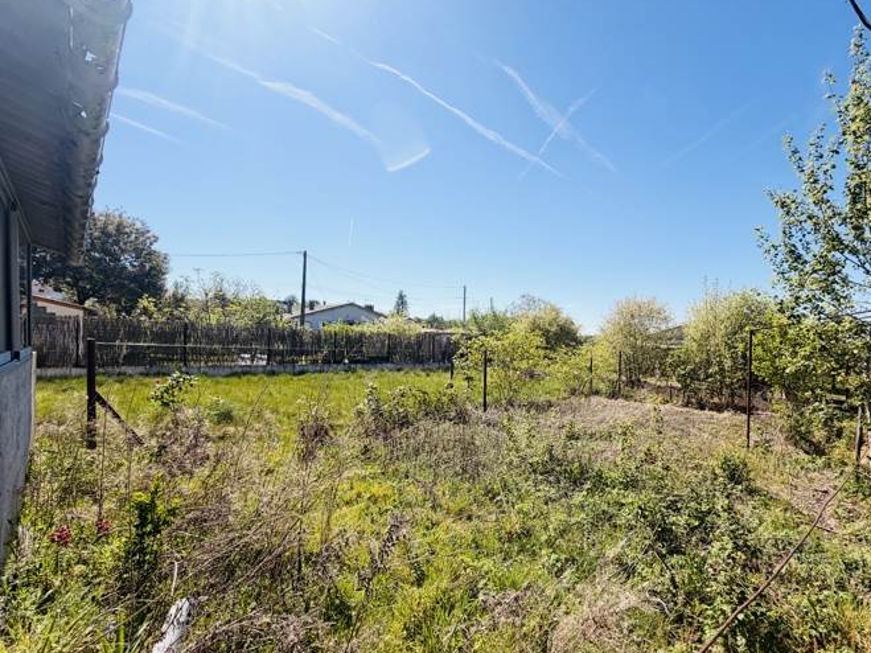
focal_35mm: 17
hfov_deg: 90.2
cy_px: 346
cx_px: 508
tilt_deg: -2.0
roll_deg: -0.8
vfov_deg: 74.6
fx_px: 428
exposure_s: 1/914
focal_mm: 2.22
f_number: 2.2
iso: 20
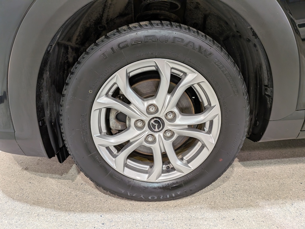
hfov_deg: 71.6
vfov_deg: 56.8
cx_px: 152
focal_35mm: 24
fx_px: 211
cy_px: 114
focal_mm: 4.53
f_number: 1.7
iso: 31
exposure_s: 1/252
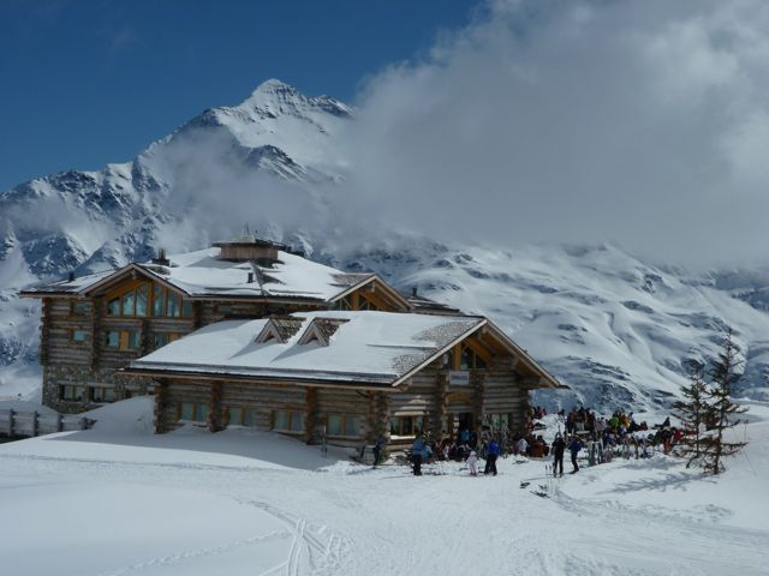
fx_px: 1355
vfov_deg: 24.0
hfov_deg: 31.7
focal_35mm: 61
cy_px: 288
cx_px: 384
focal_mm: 10.9
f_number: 8
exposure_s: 1/1000
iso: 80
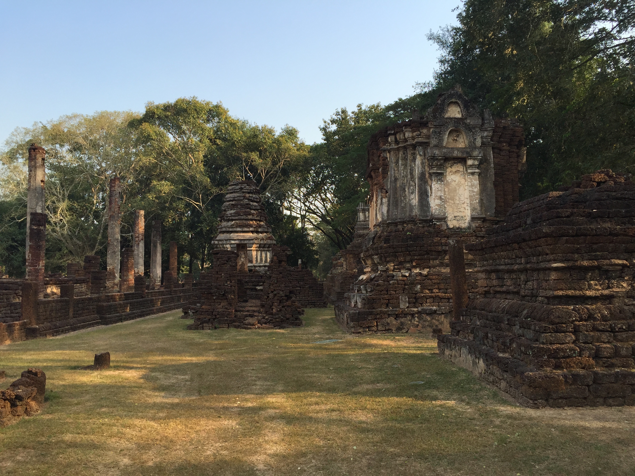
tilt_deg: +4.3
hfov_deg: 61.7
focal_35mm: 29
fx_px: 532
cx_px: 318
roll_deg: -0.1
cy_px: 238
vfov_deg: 48.2
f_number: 2.2
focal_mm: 4.15
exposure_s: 1/659
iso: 32
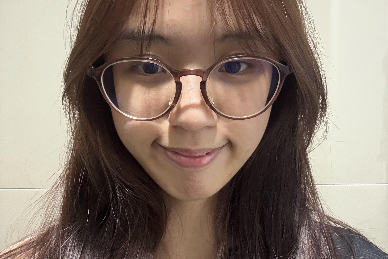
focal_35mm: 32
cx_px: 193
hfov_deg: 58.7
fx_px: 345
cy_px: 133
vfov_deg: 41.1
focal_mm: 2.69
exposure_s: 1/25
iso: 500
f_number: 1.9
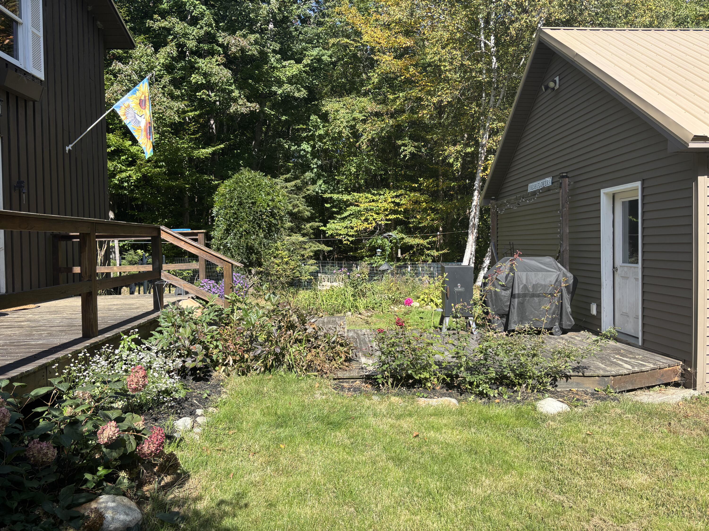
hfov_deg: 67.3
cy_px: 266
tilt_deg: -1.9
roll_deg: +0.6
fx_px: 533
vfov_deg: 53.1
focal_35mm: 26
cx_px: 354
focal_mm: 5.96
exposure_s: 1/1263
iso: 50
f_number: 1.6
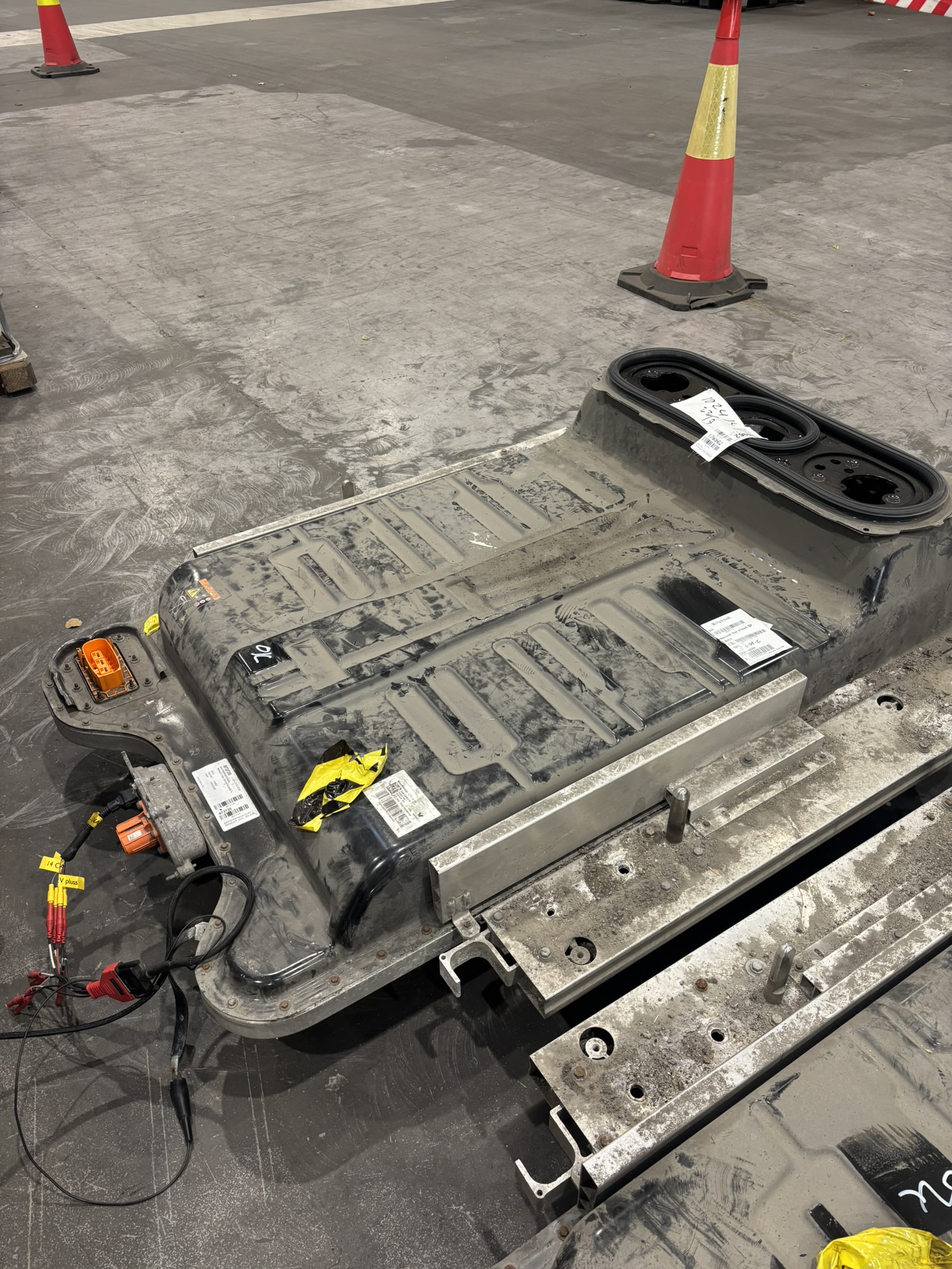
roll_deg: +1.0
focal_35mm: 26
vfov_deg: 67.3
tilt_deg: -38.9
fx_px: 953
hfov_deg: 53.1
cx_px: 476
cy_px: 634
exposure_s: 1/50
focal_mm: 5.96
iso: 125
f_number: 1.6
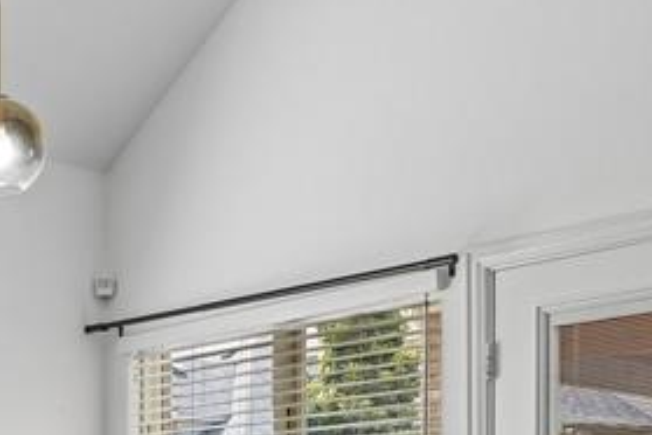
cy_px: 580
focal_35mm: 77
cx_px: -131
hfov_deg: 23.9
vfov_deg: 16.6
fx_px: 1394
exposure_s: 1/200
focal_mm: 21
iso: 400
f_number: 8
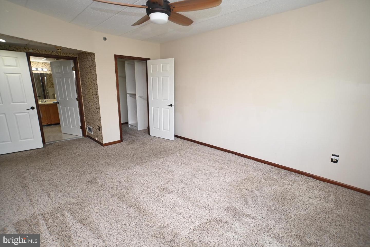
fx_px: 185
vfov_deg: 67.4
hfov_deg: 90.0
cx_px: 185
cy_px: 124
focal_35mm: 18
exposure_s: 1/60
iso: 900
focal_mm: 18
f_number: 5.6
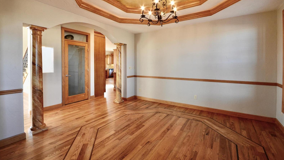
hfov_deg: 99.4
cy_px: 65
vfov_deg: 66.6
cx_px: 144
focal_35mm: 16
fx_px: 120
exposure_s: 1/10
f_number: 13
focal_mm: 10
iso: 640
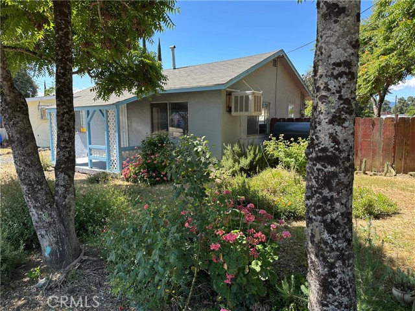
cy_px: 156
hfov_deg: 71.6
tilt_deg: -7.5
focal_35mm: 24
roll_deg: +0.7
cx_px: 208
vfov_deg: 56.8
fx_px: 288
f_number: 1.78
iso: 80
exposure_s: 1/1072
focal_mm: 6.86
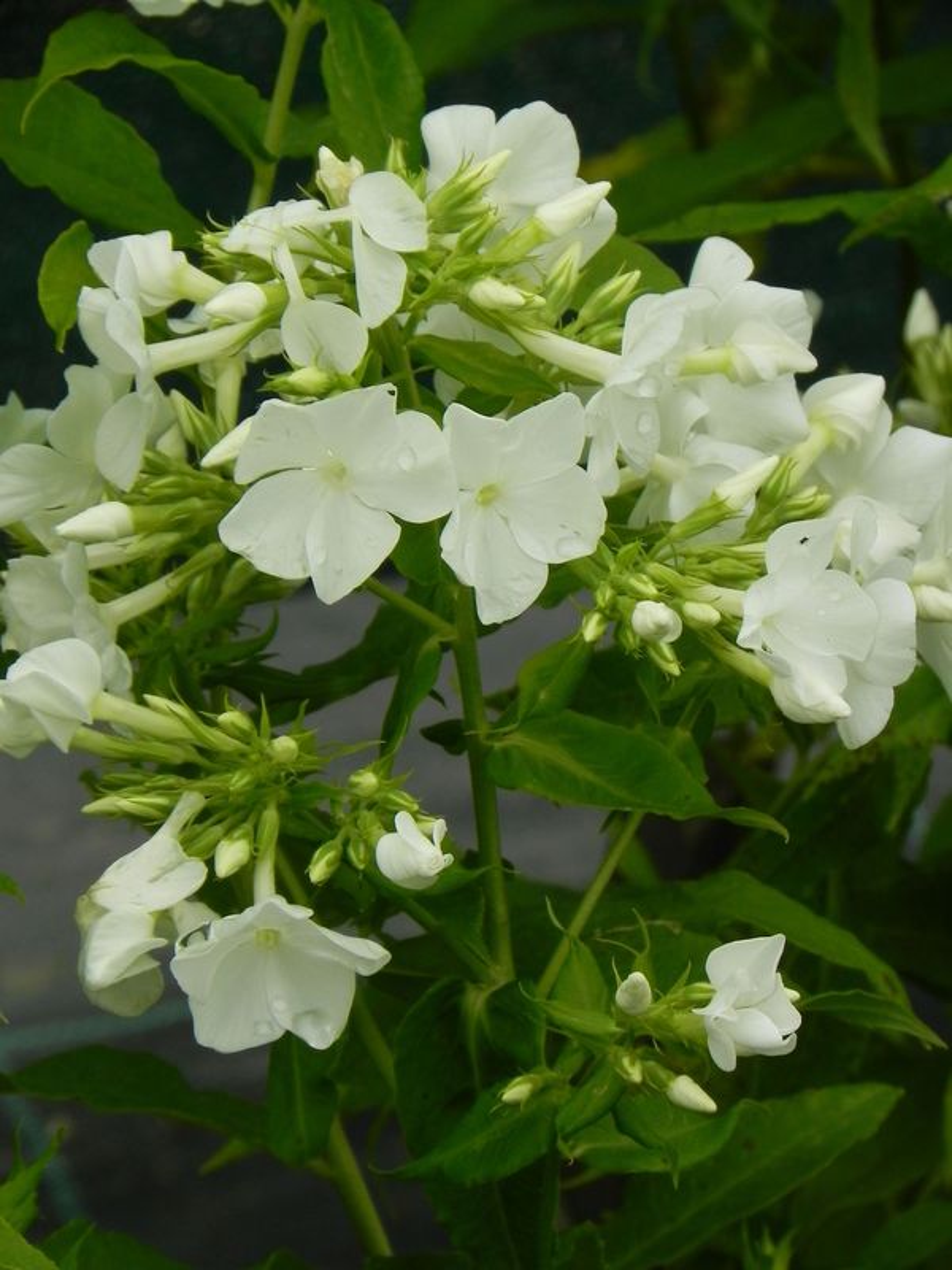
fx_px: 10671
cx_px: 476
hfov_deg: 5.1
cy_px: 635
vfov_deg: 6.8
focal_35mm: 291
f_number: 8
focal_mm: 51.8
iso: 160
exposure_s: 1/200
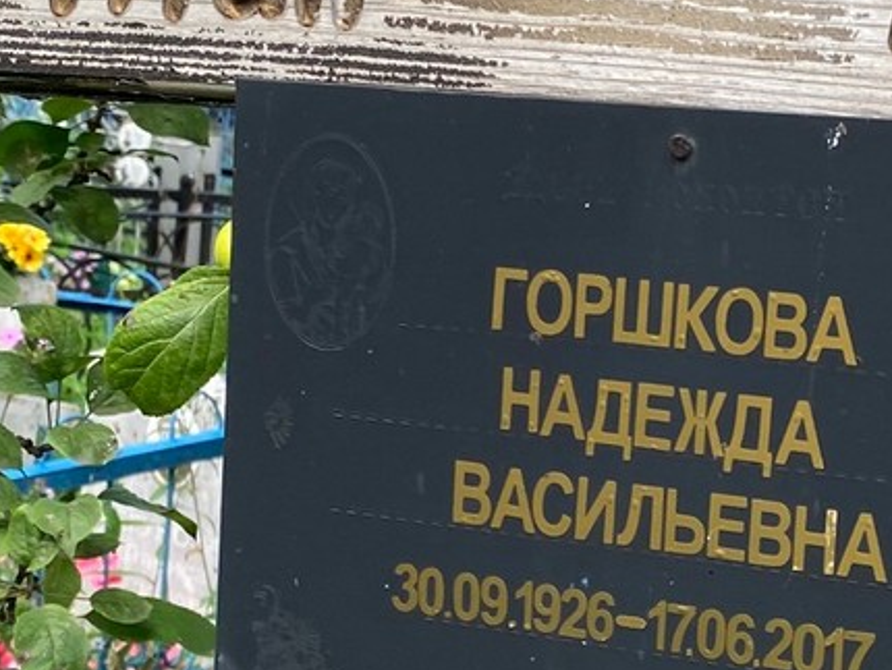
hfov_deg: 21.9
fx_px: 2243
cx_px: 811
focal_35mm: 87
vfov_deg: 16.9
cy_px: 475
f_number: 1.8
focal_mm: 4.25
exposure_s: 1/122
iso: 64
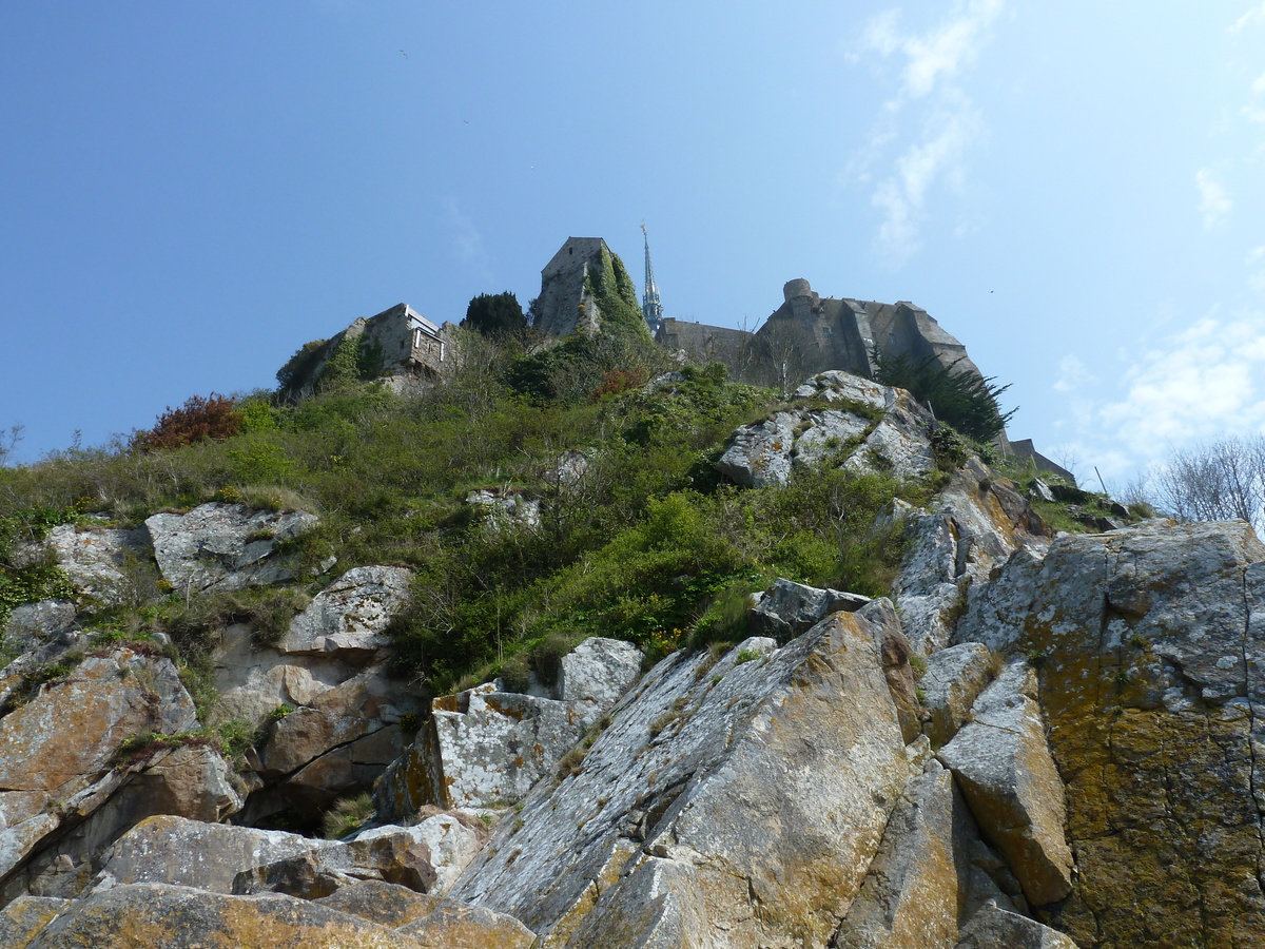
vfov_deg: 54.9
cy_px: 474
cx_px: 632
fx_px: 914
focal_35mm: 25
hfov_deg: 69.4
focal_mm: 4.1
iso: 80
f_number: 5
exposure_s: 1/400
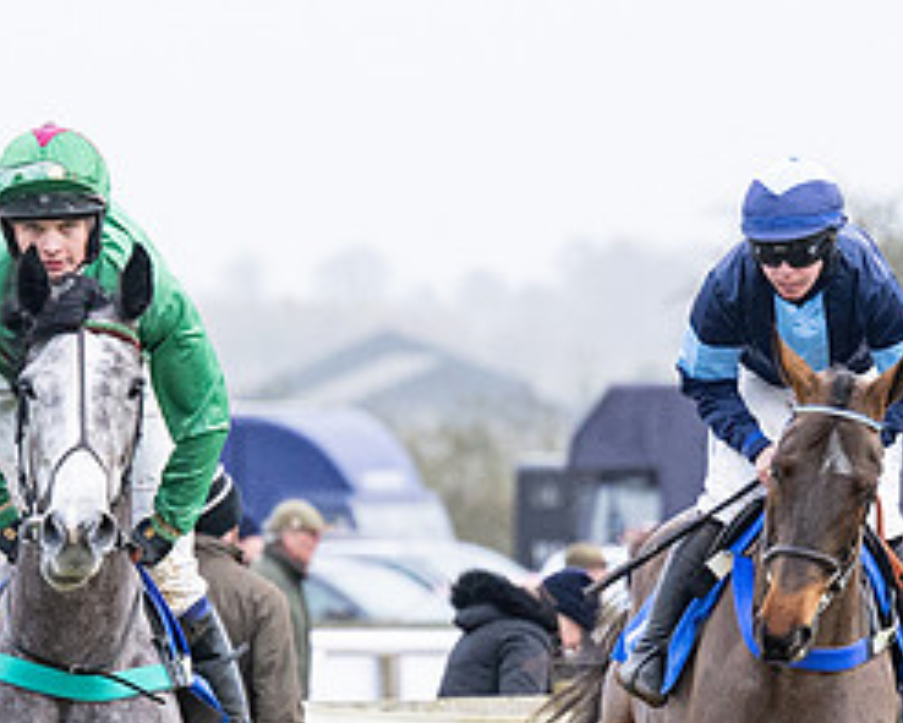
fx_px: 21817
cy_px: 943
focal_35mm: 816
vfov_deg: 1.9
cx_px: 102
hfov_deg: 2.4
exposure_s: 1/1250
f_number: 4
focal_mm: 155
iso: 800
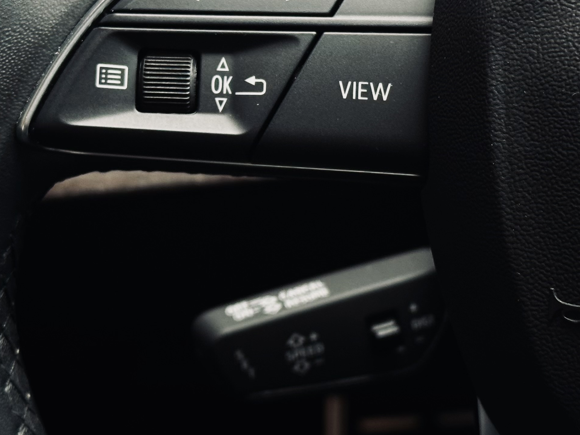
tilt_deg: -25.8
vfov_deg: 14.6
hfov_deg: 19.4
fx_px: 1692
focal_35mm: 101
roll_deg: +11.1
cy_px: 135
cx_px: 350
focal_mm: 6.86
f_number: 1.78
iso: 80
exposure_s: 1/78
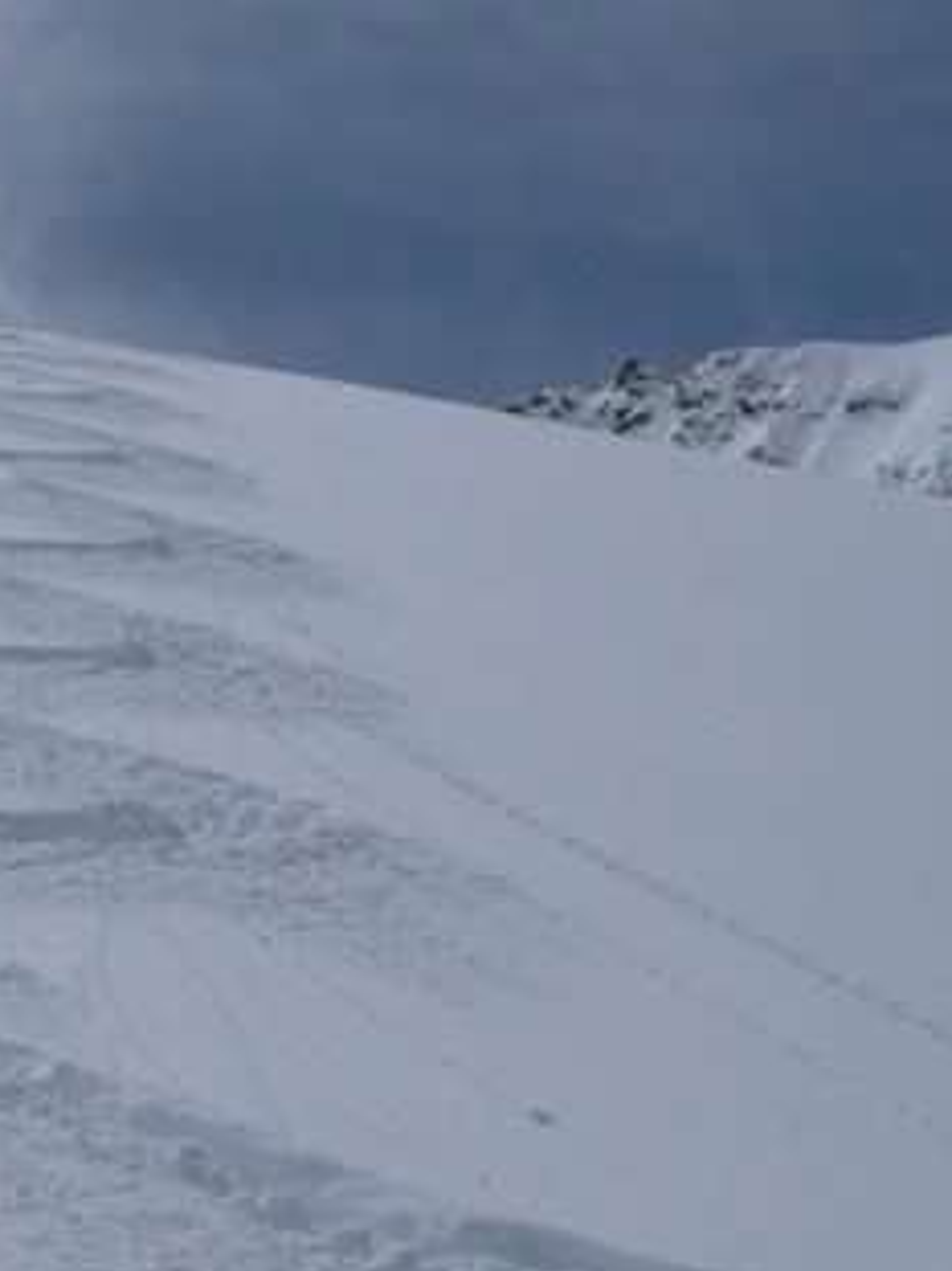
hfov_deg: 14.1
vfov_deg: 18.9
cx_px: 114
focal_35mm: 104
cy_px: 838
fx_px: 3816
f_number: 8
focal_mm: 4.6
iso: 100
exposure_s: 1/1300
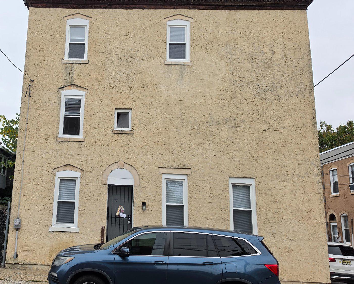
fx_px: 346
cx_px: 104
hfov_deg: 52.6
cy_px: 143
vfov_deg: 44.6
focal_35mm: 33
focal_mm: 6.5
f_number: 1.4
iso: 64
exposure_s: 1/3493
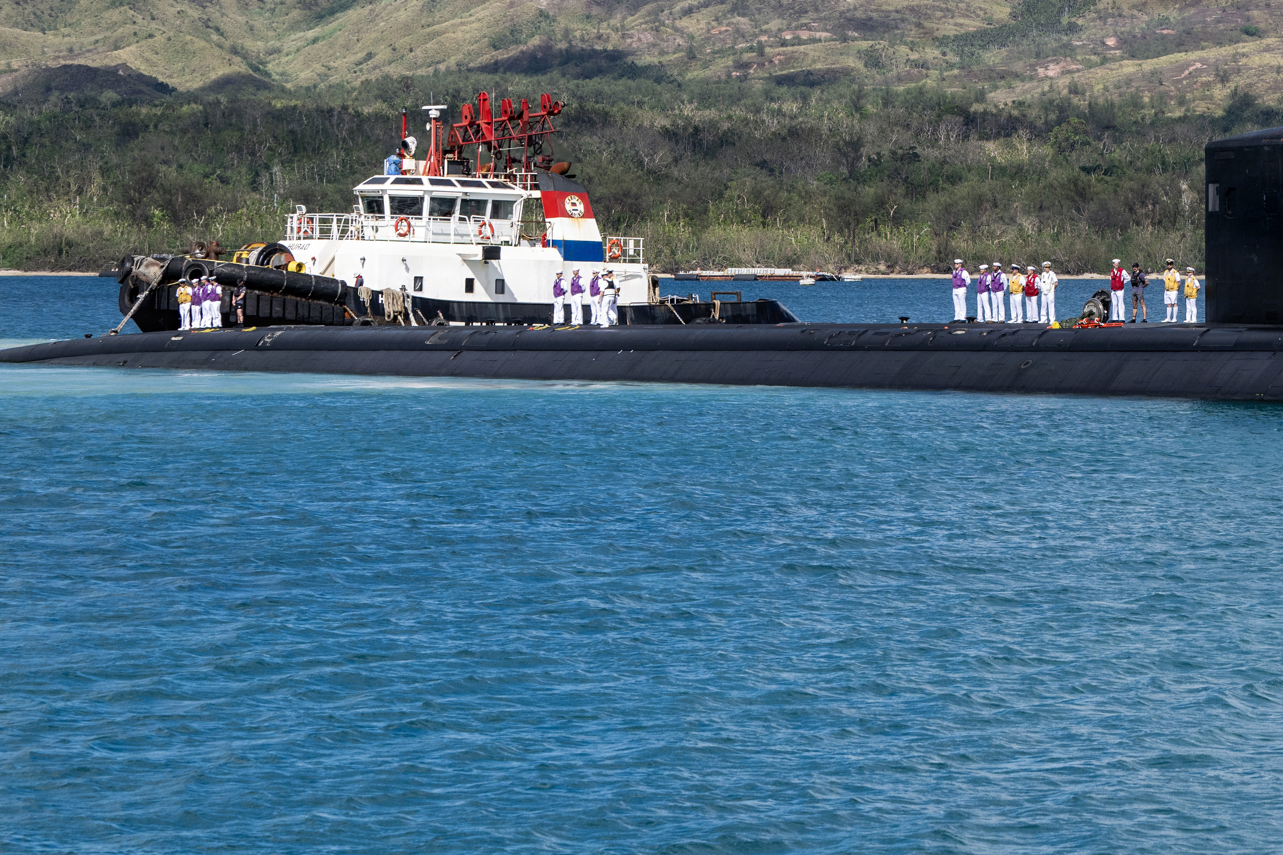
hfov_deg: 12.4
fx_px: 5880
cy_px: 16
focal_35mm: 165
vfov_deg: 8.3
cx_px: 1098
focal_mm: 76
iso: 320
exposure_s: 1/1000
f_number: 8
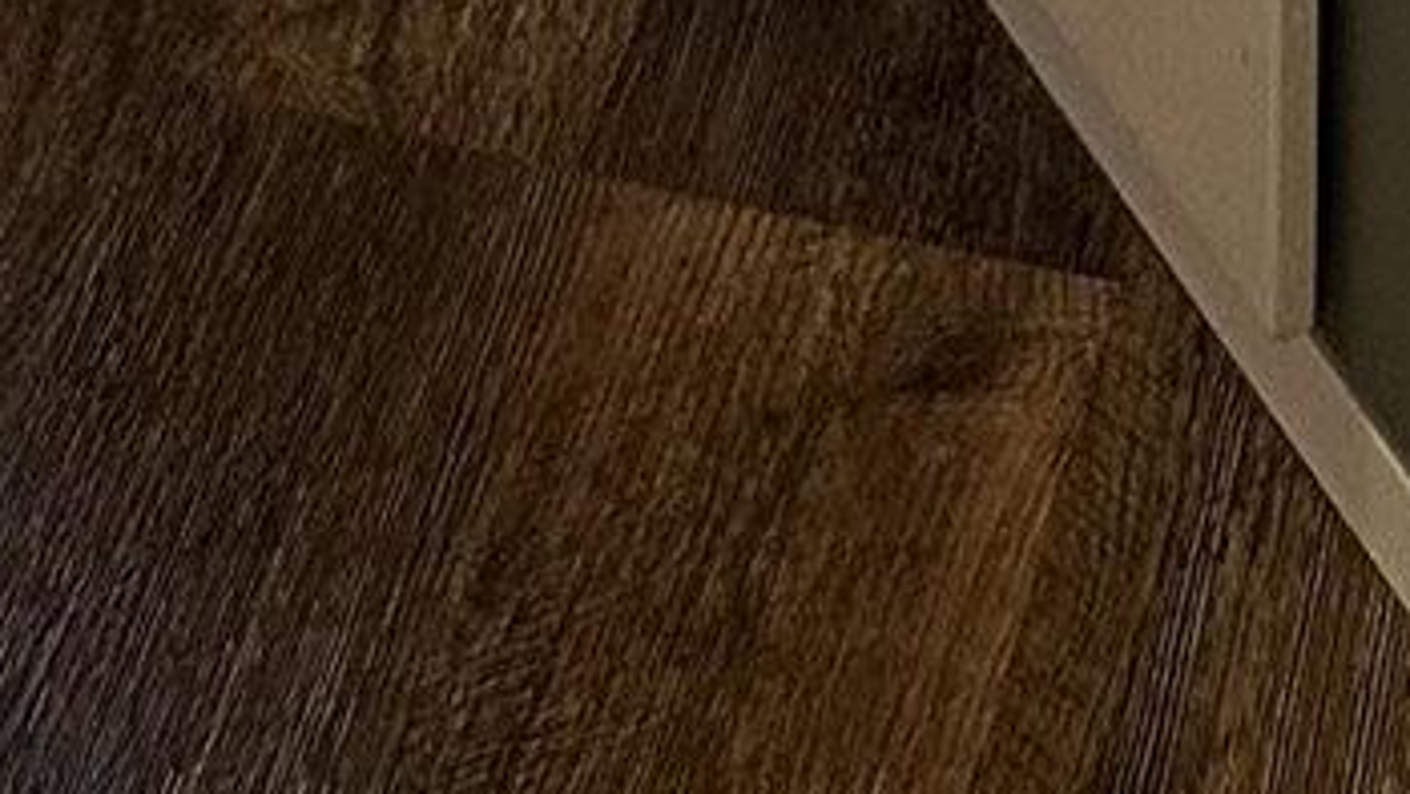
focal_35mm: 172
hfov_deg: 12.5
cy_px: -3821
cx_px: 987
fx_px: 6432
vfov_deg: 4.9
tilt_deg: -14.1
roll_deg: -0.6
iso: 160
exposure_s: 1/60
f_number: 1.78
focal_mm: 6.86
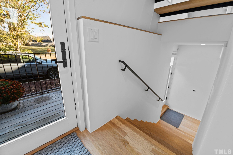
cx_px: 116
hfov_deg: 100.4
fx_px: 97
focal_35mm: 15
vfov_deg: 77.3
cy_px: 78
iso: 400
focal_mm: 15
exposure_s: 1/3
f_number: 8
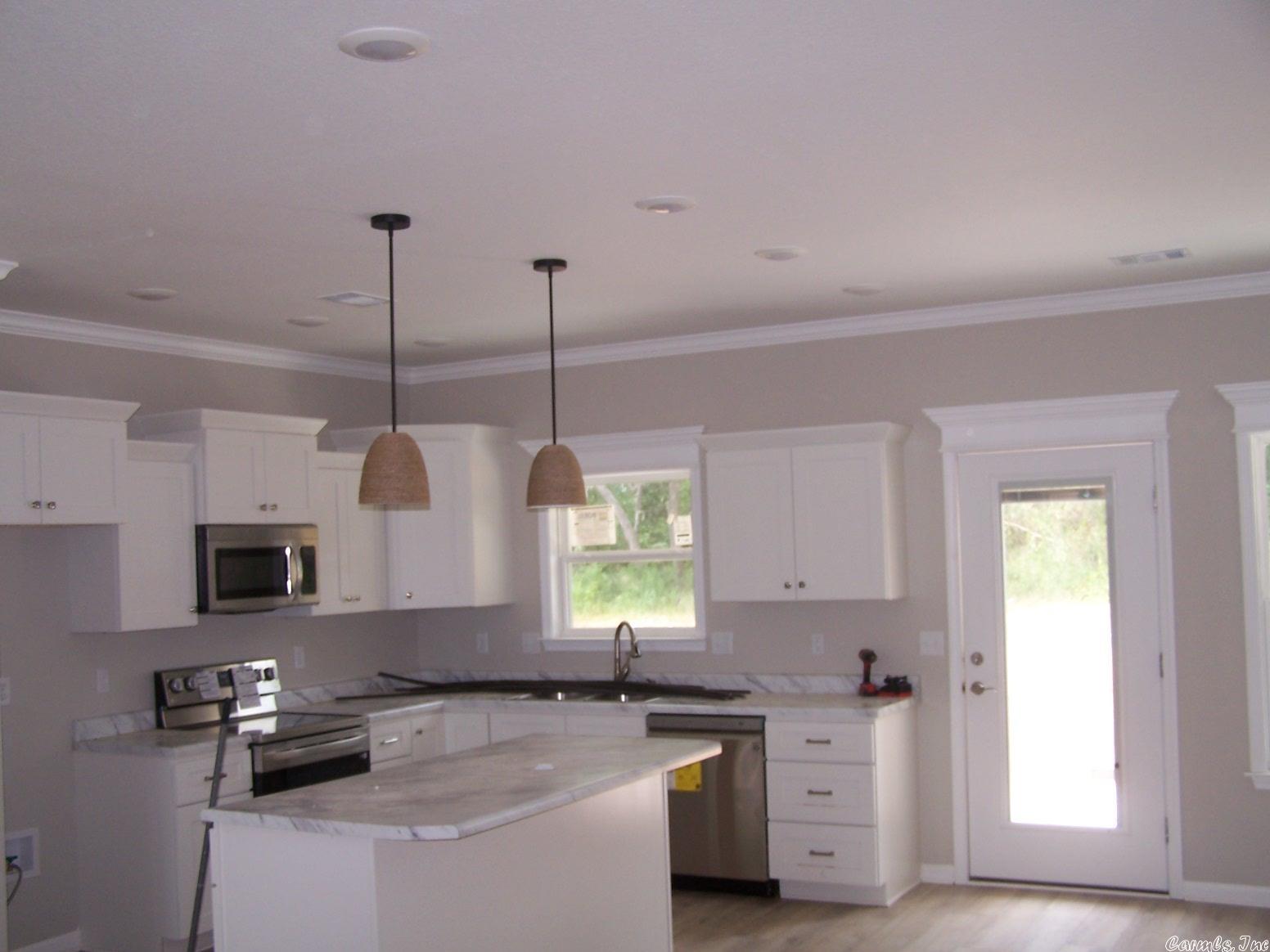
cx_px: 635
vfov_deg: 37.7
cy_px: 476
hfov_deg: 49.0
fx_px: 1394
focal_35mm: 38
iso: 80
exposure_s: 1/60
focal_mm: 6.3
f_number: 2.8
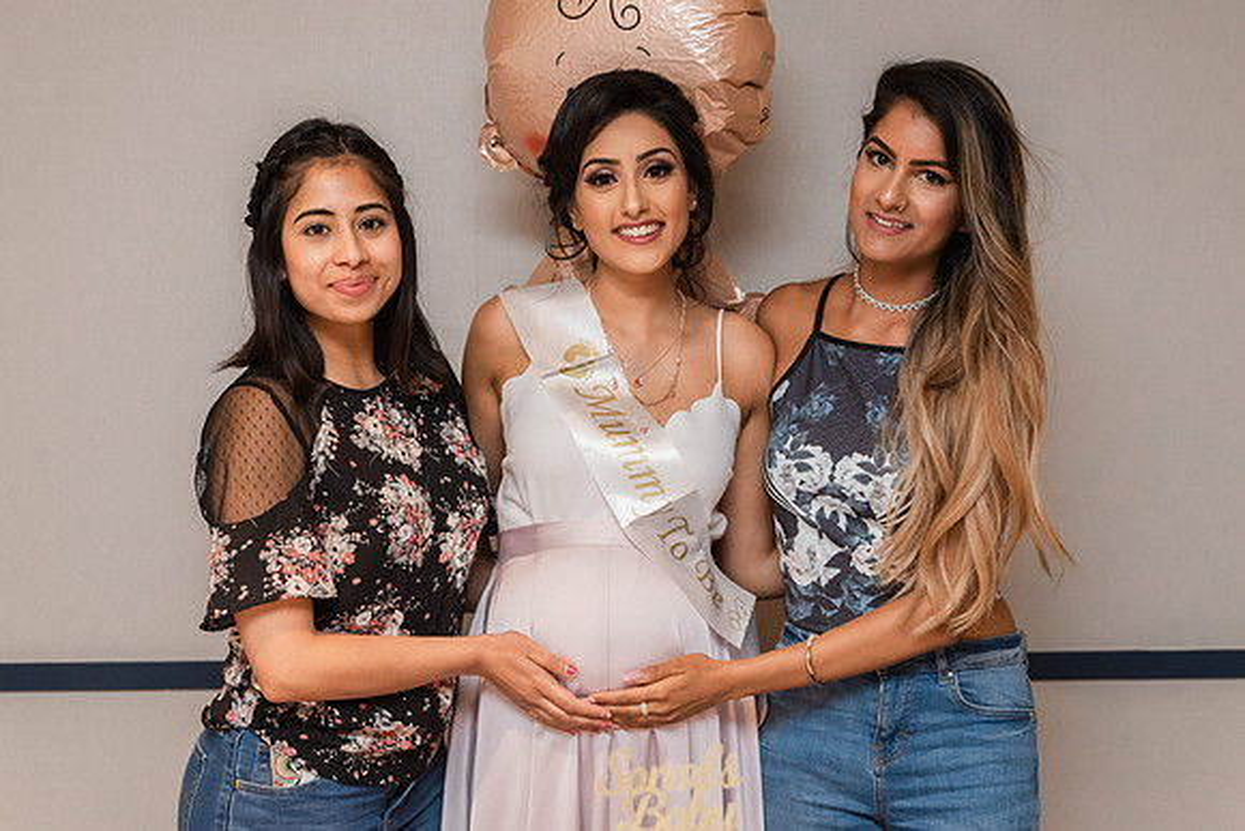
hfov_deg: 38.0
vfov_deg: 25.9
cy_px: 359
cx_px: 622
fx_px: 1806
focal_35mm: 52
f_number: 4
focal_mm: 46
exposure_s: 1/160
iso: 2500
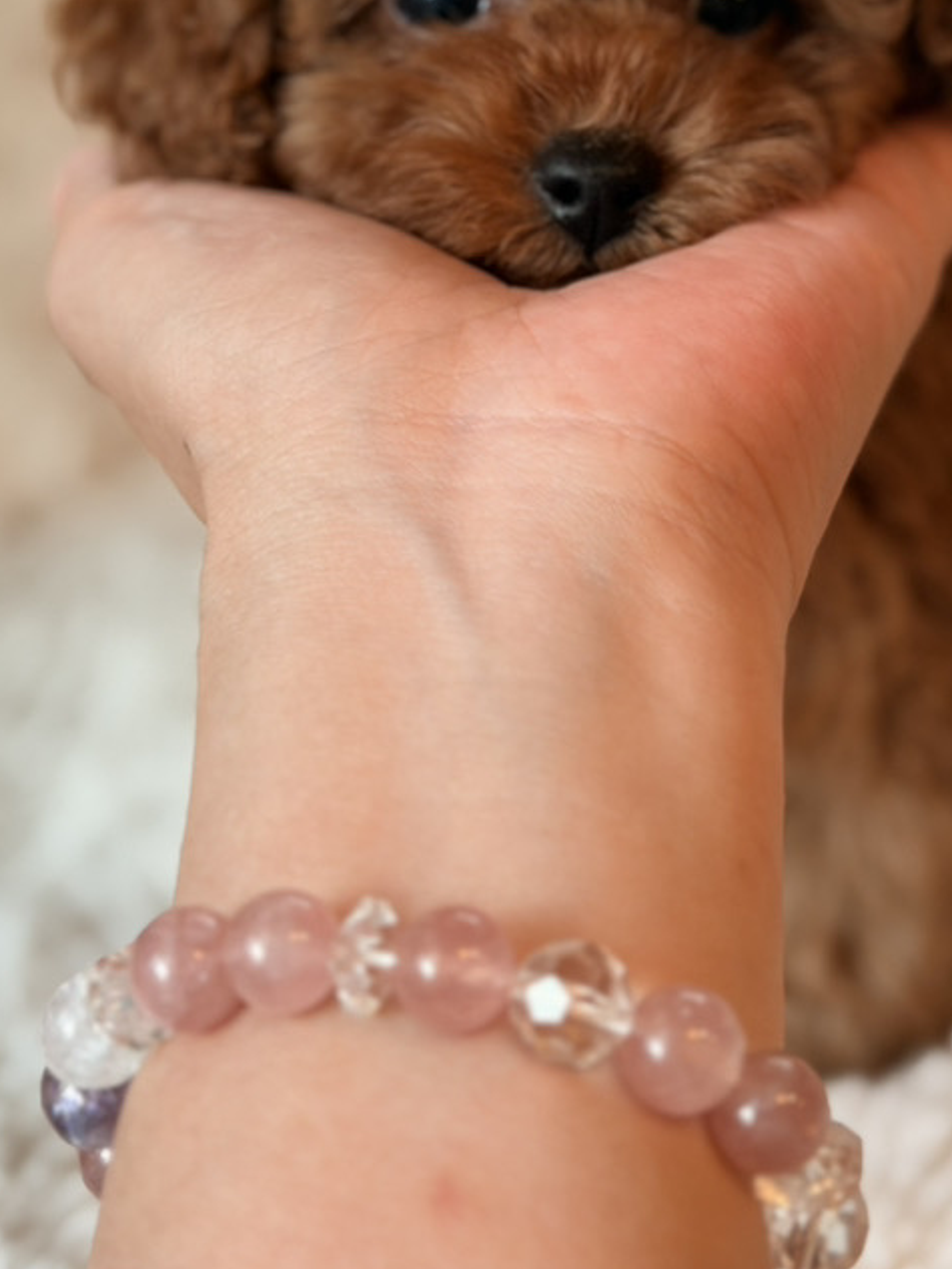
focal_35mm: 91
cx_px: 649
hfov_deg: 16.2
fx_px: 3336
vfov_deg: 21.1
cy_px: 136
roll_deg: -2.6
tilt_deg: -15.2
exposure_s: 1/48
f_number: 1.78
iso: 125
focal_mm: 6.76
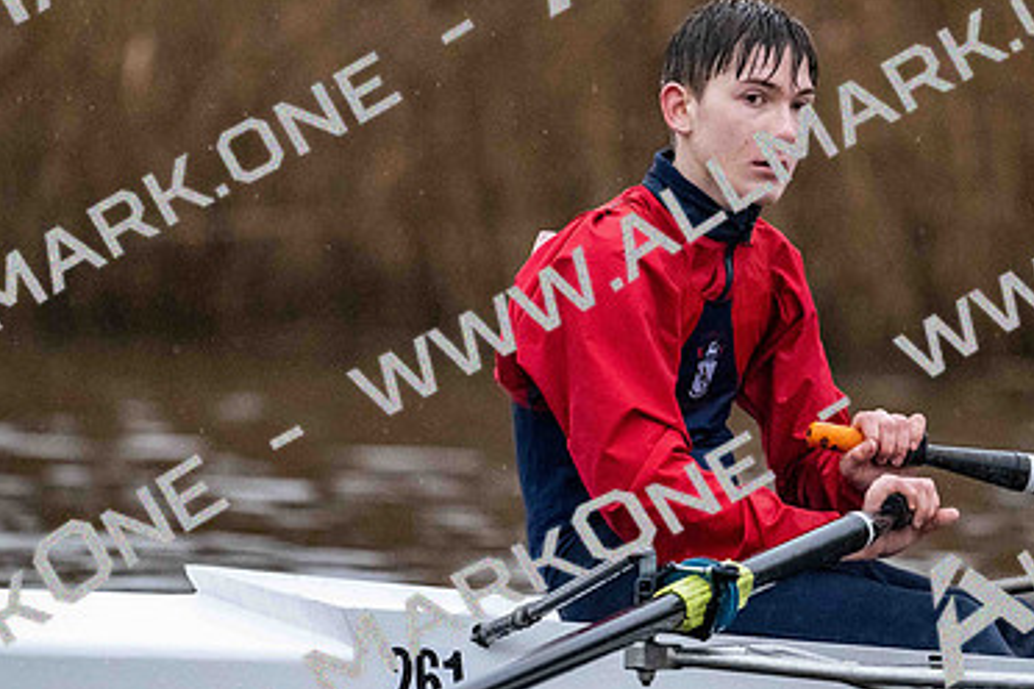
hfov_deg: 3.3
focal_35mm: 623
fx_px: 17893
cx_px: 692
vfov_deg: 2.2
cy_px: 424
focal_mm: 400
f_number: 4.5
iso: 11400
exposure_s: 1/1600
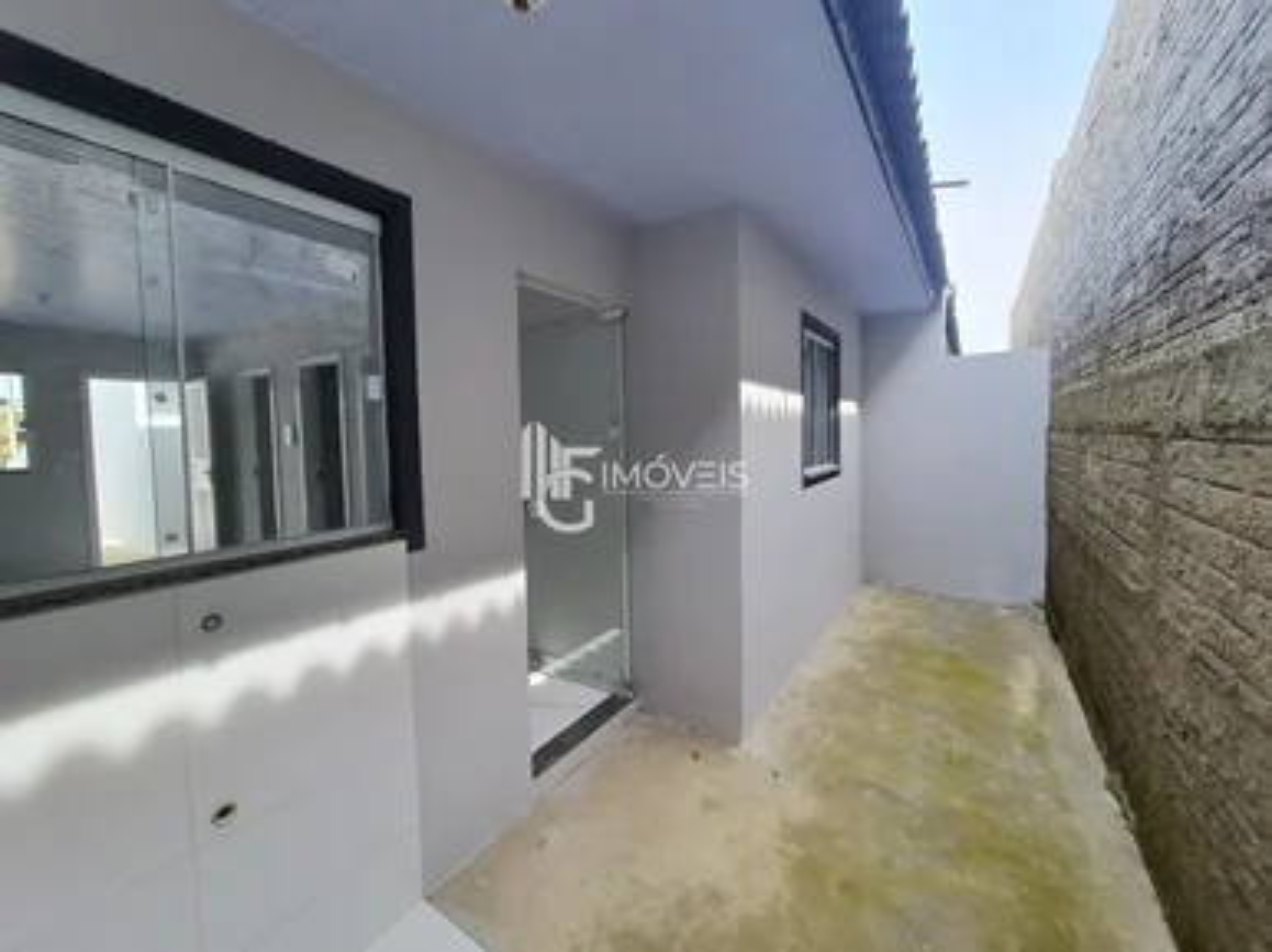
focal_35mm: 13
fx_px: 477
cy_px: 476
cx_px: 636
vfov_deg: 89.9
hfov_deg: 106.2
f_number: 2.2
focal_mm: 1.74
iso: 50
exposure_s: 1/265
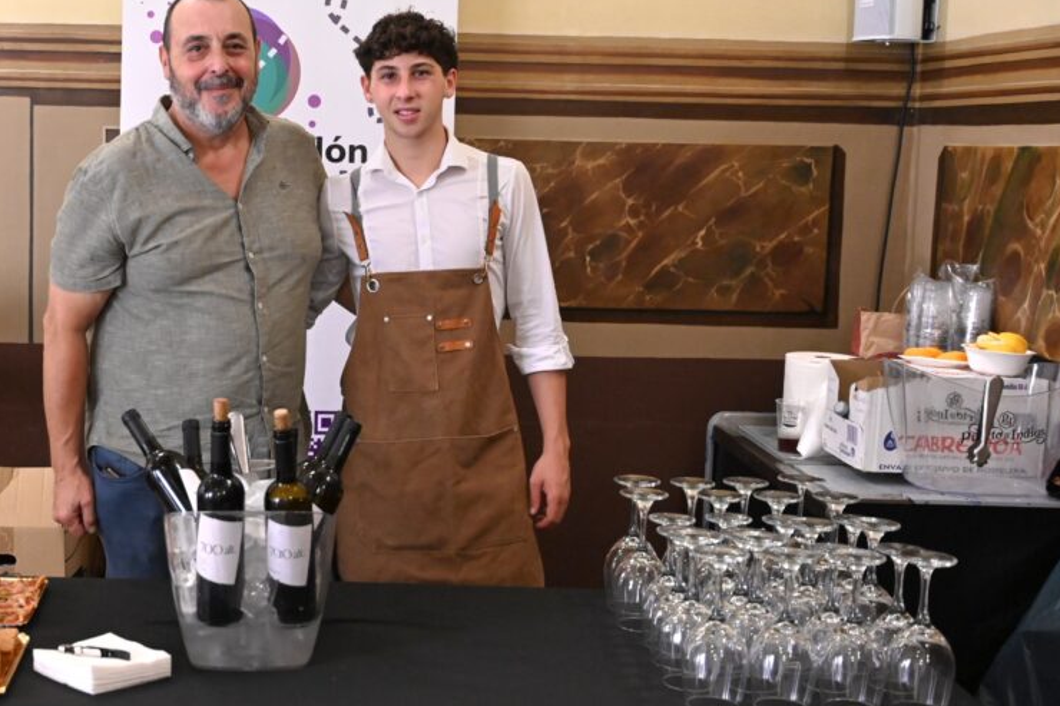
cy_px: 314
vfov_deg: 25.0
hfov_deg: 36.5
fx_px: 1590
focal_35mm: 54
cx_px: 361
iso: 6400
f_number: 4
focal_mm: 39
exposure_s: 1/200
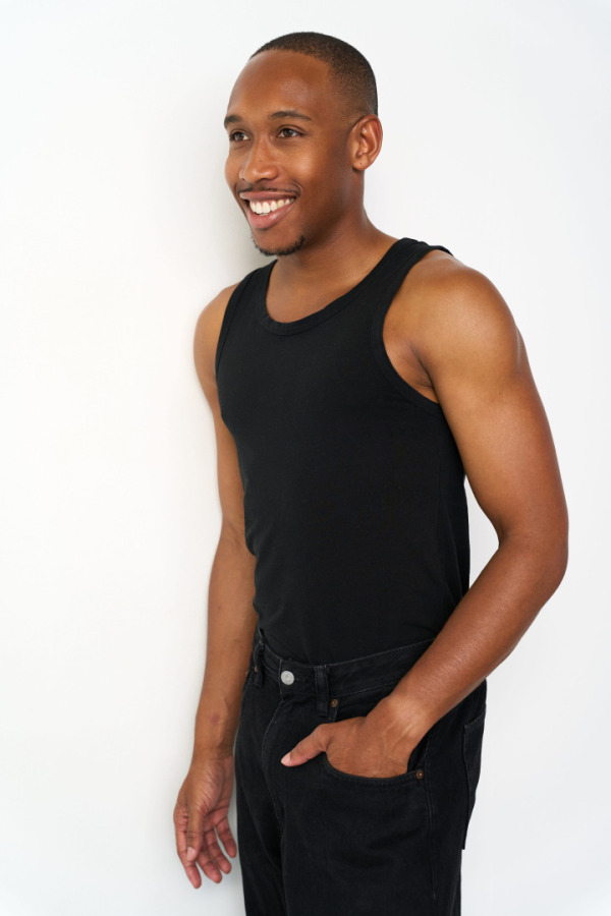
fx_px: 1227
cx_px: 306
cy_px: 458
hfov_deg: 28.0
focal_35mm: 48
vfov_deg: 41.0
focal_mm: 48.2
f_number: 3.2
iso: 250
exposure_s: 1/160
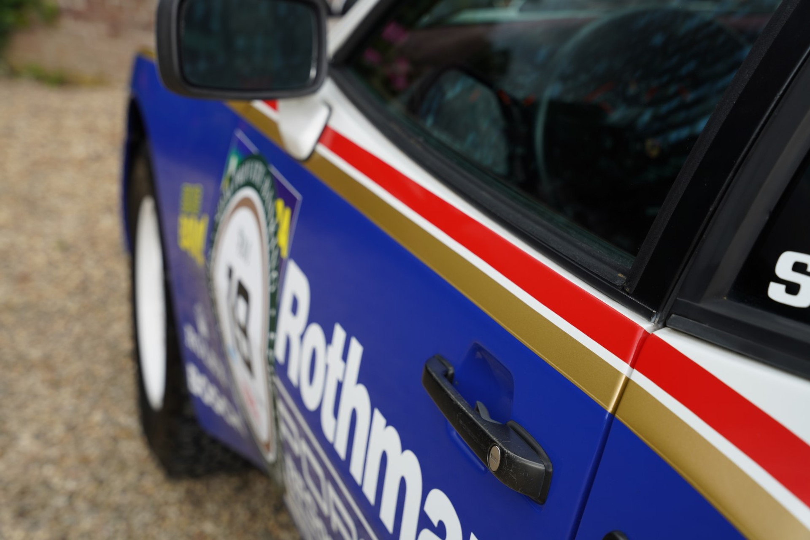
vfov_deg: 23.6
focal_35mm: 58
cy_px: 270
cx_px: 405
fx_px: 1294
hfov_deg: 34.8
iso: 100
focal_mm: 57.5
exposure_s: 1/60
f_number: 5.6
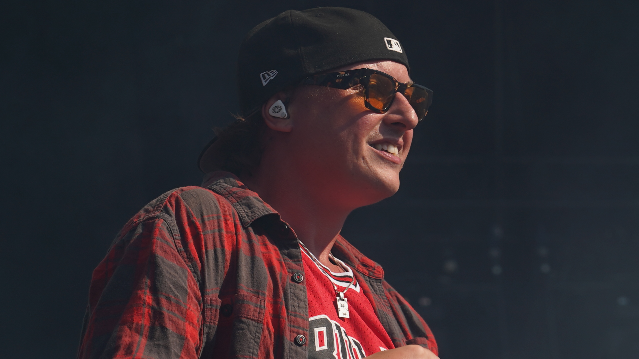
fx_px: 4372
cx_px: 385
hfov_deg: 8.4
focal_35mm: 258
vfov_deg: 4.7
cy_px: 268
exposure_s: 1/500
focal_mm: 105
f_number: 8
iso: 100
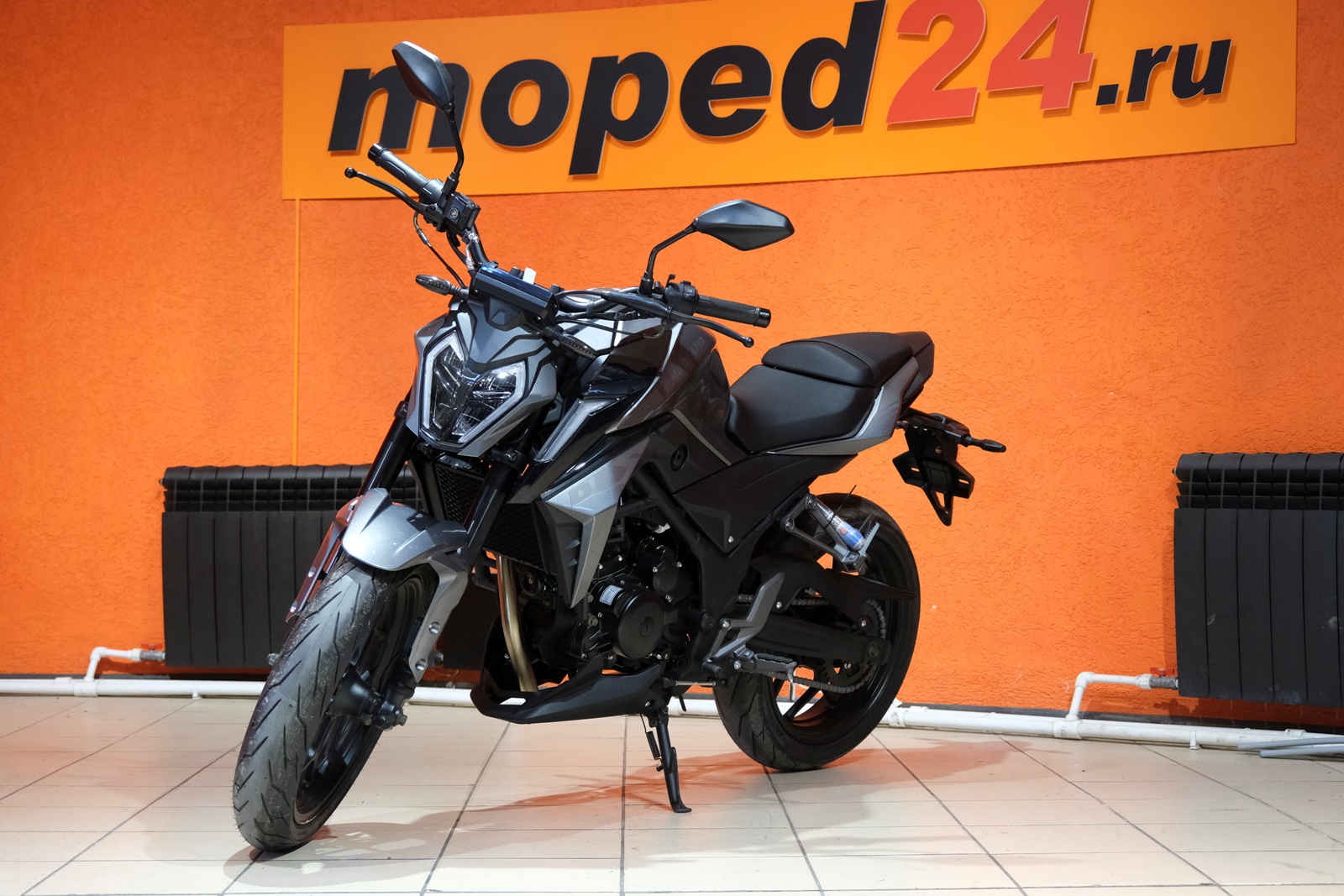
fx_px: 2091
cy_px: 448
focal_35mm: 56
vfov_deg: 24.2
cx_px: 672
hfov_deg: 35.6
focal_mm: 37.6
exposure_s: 1/100
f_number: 4
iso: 2000
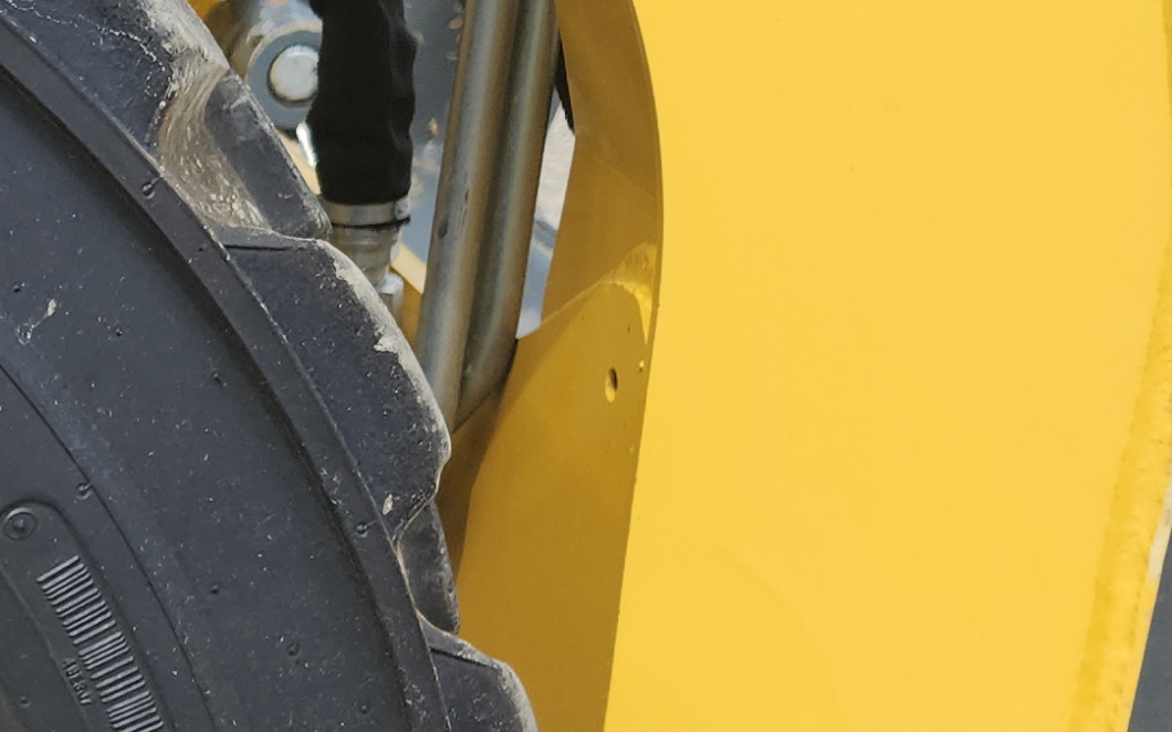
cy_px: 725
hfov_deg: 18.5
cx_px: -820
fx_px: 2938
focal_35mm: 92
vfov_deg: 14.0
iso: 25
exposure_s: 1/845
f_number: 1.8
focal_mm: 5.54
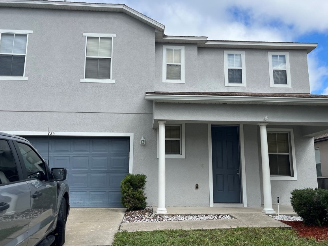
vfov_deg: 44.1
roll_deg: +0.1
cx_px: 165
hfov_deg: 56.8
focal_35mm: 32
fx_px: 303
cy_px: 117
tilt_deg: +9.7
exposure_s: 1/3135
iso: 50
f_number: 1.6
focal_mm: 5.1
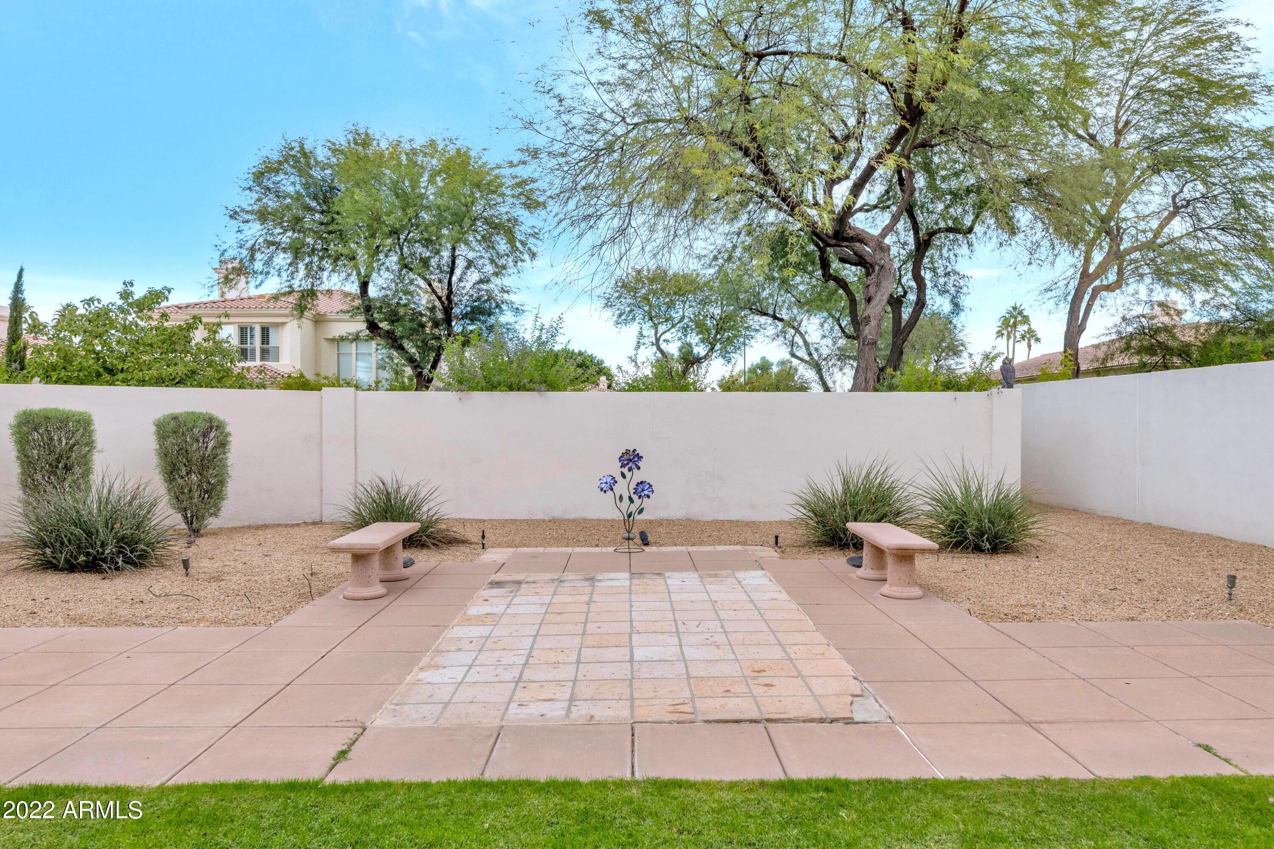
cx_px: 637
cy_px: 424
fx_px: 849
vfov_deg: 53.1
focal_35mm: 24
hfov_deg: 73.7
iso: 160
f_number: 9
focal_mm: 24
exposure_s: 1/160
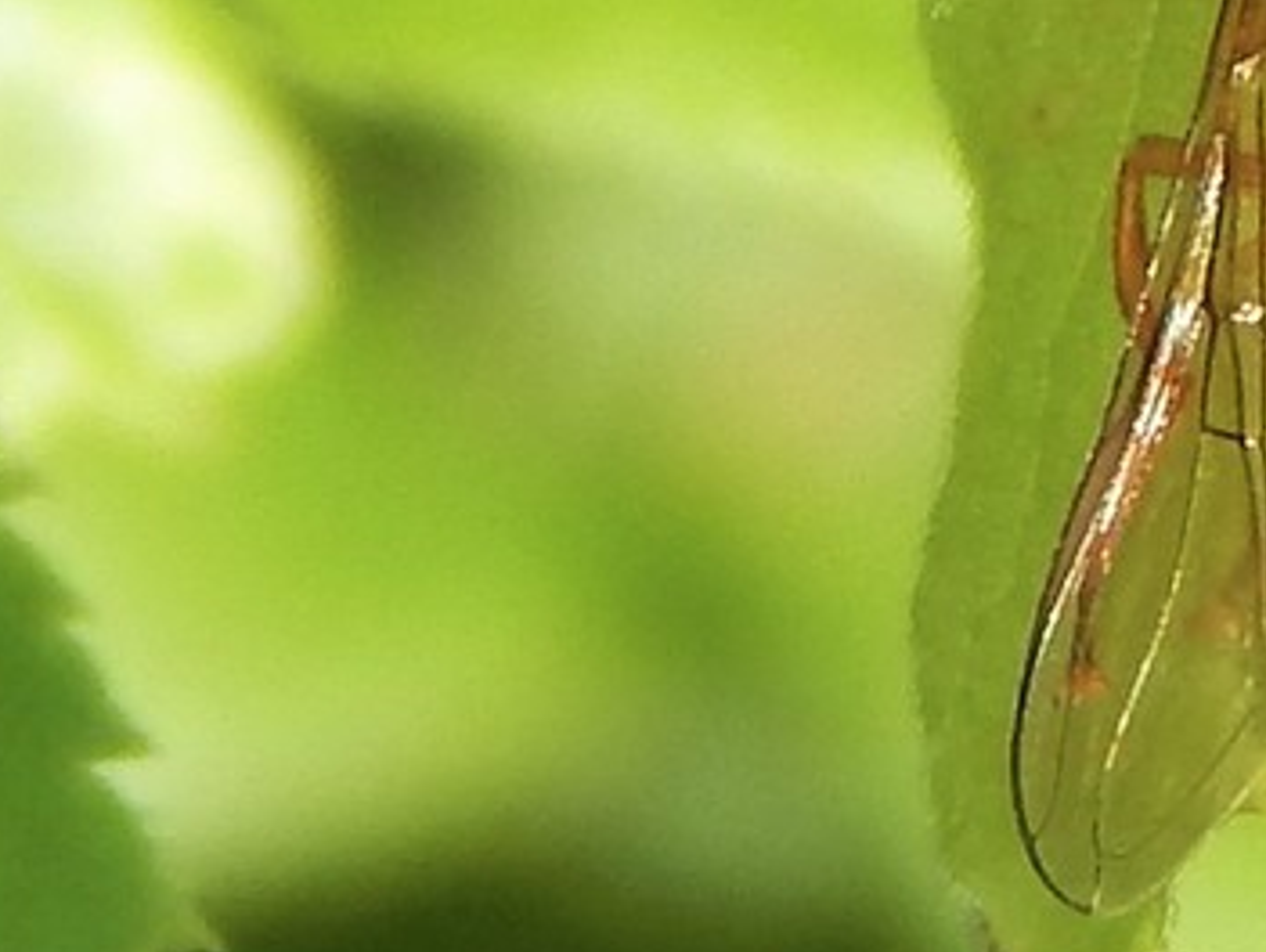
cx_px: 1513
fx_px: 16182
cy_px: 79
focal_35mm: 442
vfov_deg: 3.4
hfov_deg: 4.5
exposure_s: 1/250
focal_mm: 32.8
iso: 125
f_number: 5.3
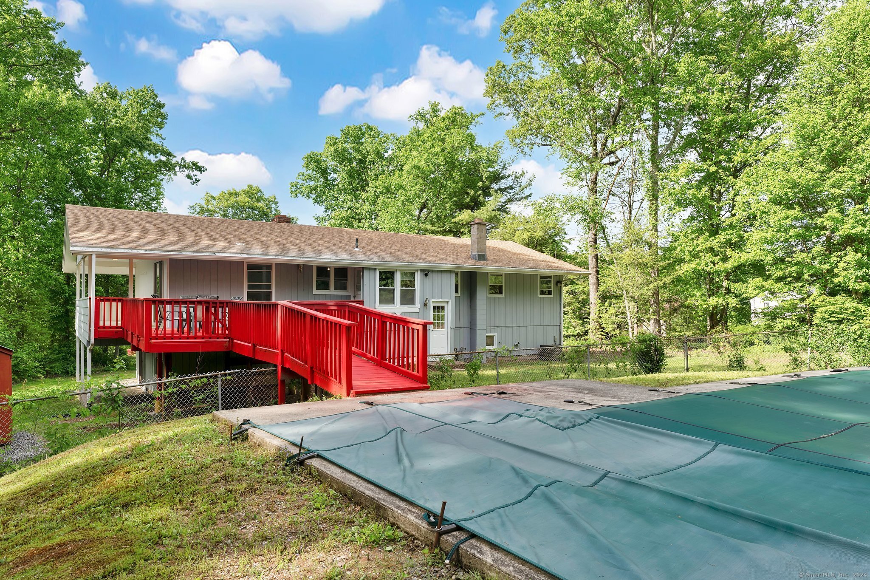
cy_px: 290
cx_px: 435
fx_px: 580
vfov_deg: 53.1
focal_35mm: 24
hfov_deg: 73.7
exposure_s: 1/125
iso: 100
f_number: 8
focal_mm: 24
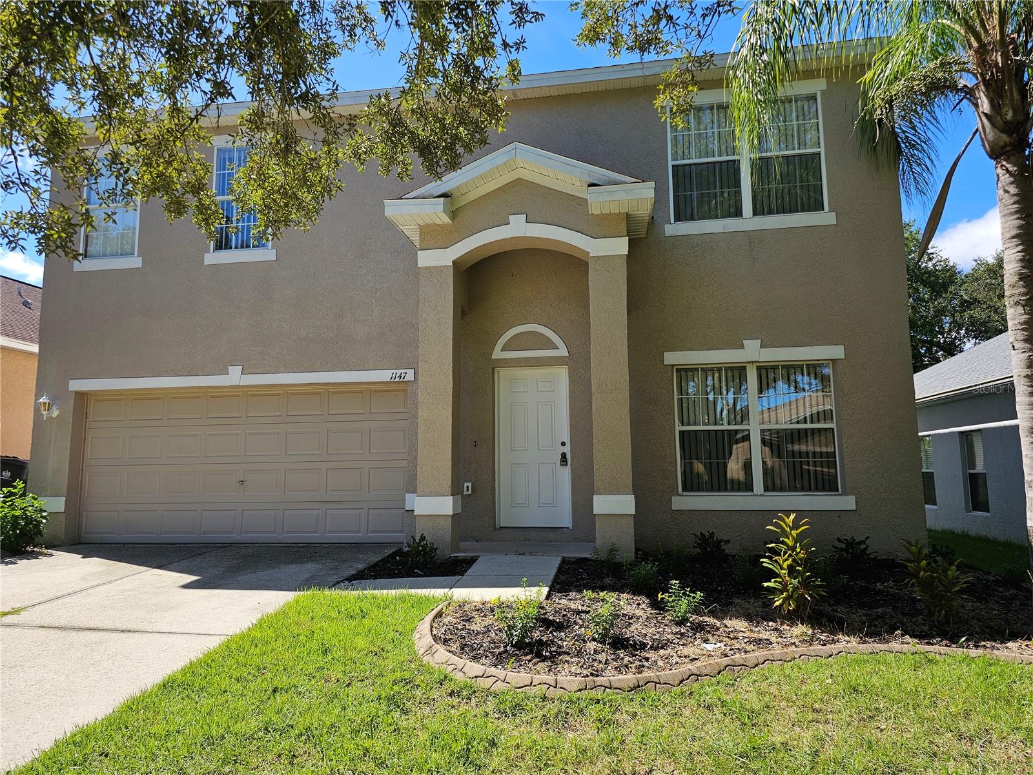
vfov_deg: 58.9
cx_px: 516
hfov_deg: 73.9
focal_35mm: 23
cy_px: 388
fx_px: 686
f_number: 1.7
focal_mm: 6.3
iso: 10
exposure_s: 1/355
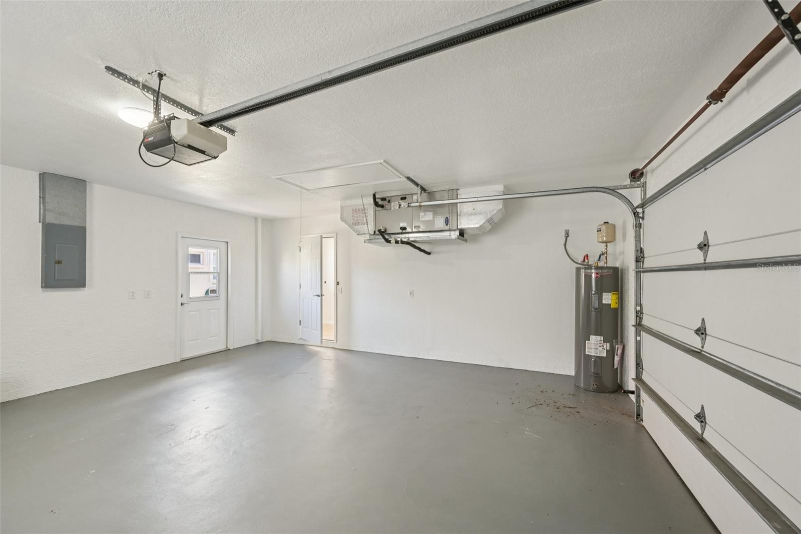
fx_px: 311
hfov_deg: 104.3
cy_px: 267
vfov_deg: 81.2
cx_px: 400
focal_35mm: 14
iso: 400
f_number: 8
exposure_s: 1/10
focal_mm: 14
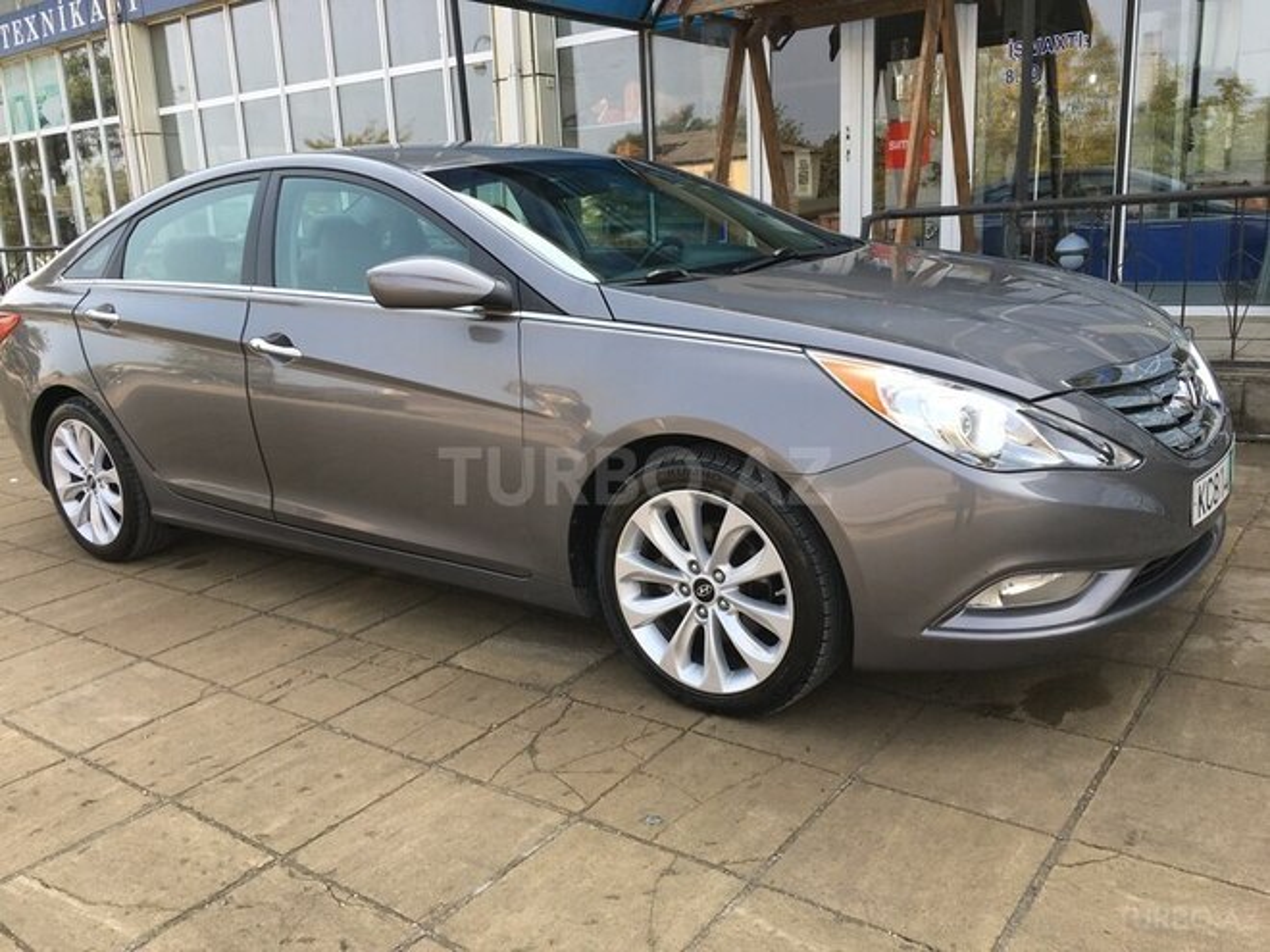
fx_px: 1064
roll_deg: +3.2
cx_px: 635
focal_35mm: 29
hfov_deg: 61.7
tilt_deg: -13.3
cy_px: 476
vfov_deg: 48.2
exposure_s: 1/319
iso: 25
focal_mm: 4.15
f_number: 2.2
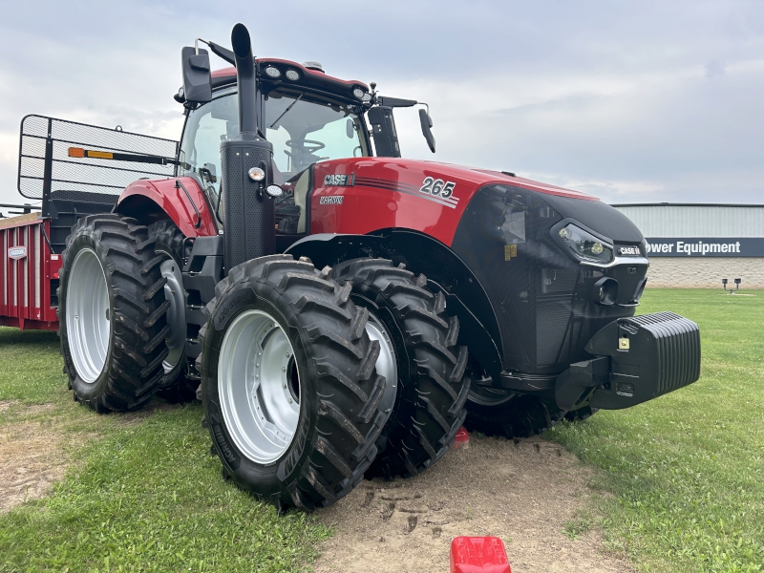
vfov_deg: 53.1
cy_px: 286
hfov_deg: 67.3
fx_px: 574
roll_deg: -0.3
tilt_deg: -0.2
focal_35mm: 26
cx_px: 382
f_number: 1.5
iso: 50
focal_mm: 5.7
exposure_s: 1/1531
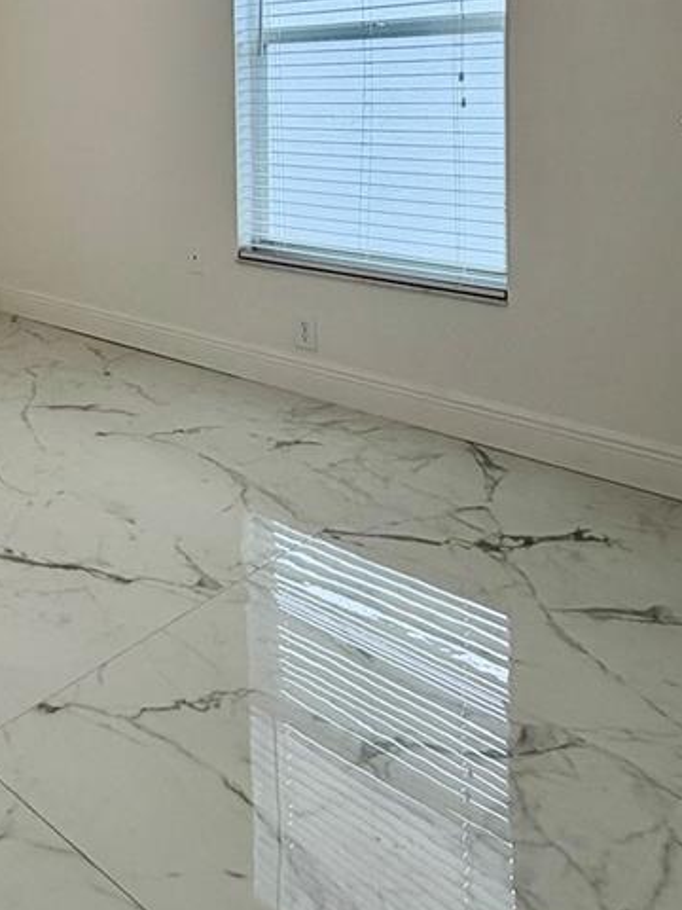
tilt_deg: -2.4
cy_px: 125
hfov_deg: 35.7
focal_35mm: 35
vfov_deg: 48.2
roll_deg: +1.6
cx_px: -38
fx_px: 919
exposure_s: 1/145
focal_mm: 2.22
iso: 64
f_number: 2.2
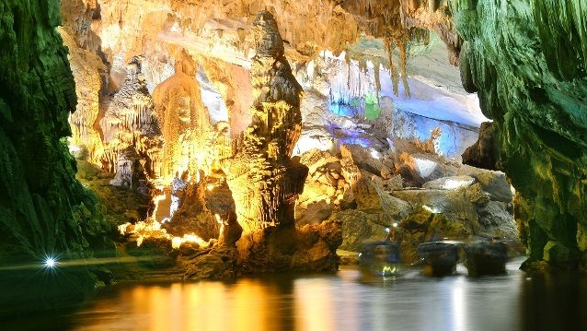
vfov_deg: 19.7
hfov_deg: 34.4
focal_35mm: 61
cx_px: 294
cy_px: 137
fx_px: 950
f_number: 22
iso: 320
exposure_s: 25
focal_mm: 58
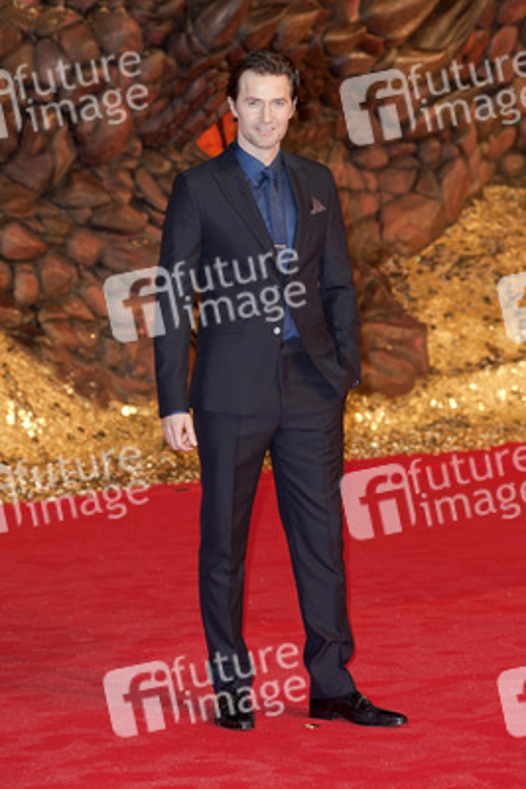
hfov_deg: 12.2
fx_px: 2452
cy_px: 394
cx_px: 263
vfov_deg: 18.3
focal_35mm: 112
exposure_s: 1/160
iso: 1000
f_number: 5.6
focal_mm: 112
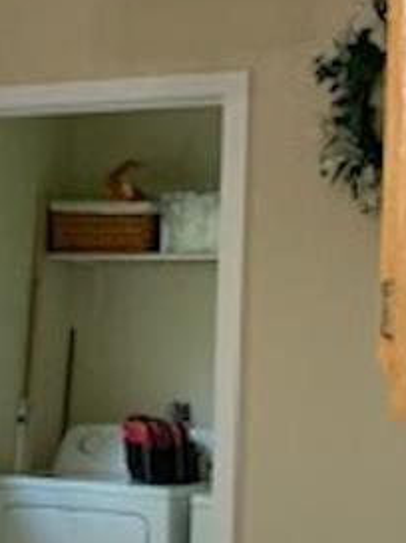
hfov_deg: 12.1
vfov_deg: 16.9
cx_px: -225
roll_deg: -1.5
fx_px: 1818
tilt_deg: -2.7
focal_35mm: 116
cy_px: 422
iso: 500
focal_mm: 4.25
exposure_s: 1/30
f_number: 1.8
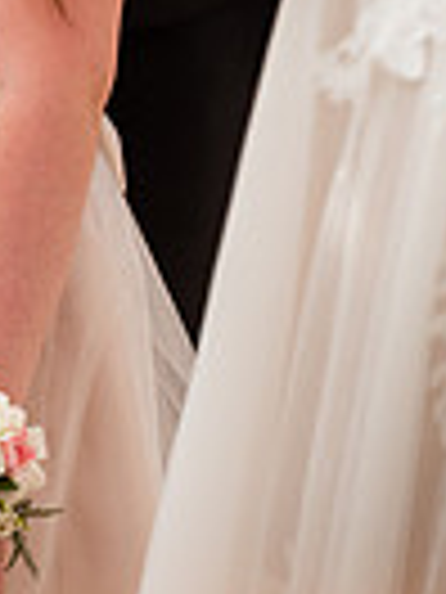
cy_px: -220
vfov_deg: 3.0
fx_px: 11235
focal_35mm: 654
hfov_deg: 2.3
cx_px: -180
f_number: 2.8
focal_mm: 200
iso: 64
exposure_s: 1/1600
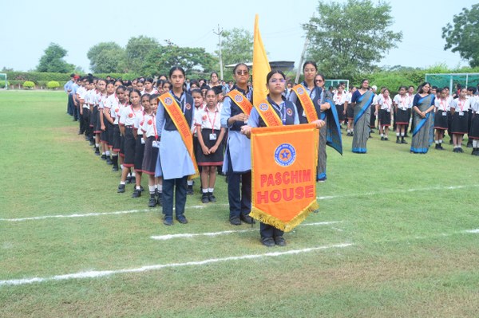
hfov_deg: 48.5
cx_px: 240
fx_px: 532
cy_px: 159
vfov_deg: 33.3
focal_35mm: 40
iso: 160
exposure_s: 1/125
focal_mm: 40
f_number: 8
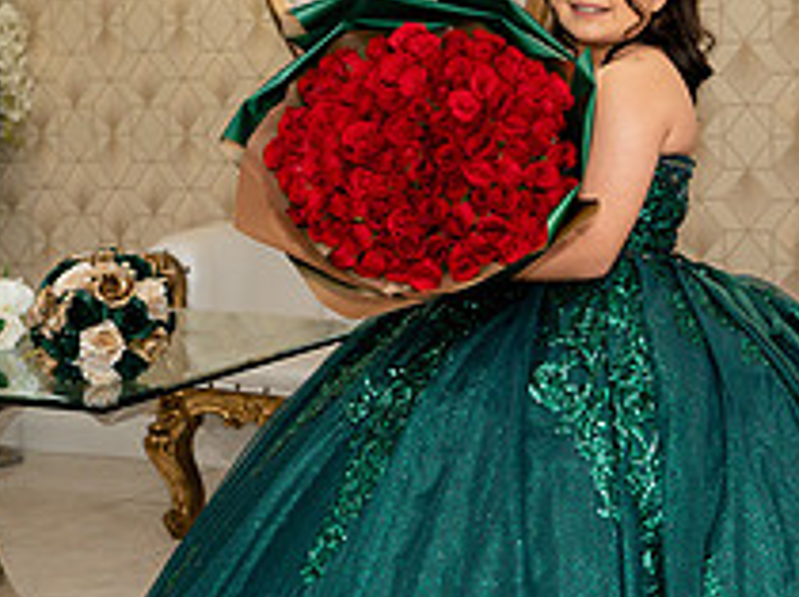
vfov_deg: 15.8
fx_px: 2144
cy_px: 371
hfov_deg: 21.1
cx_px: 506
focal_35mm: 93
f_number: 2.8
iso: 800
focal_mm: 35
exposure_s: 1/250
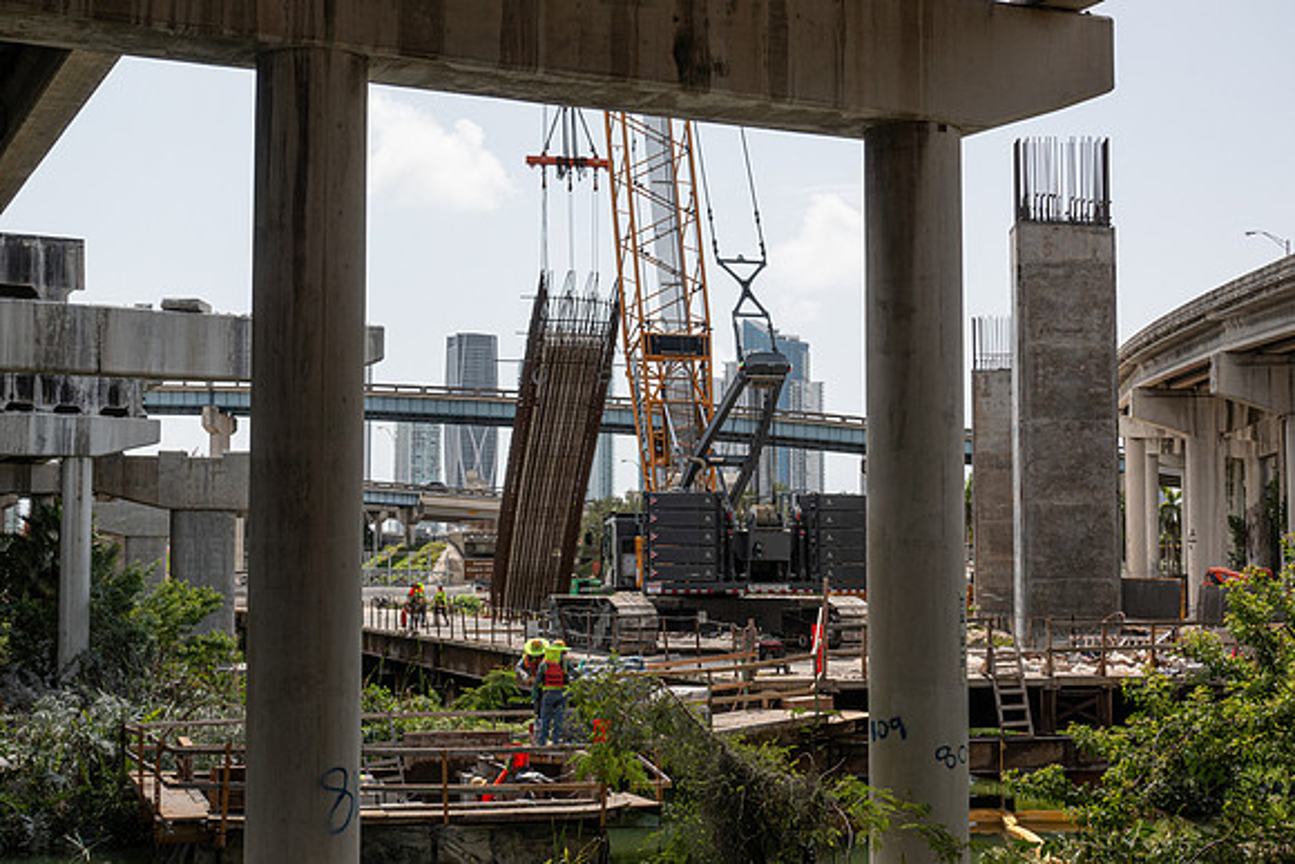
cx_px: 648
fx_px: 1979
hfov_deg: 36.2
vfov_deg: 24.6
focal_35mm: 55
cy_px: 432
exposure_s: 1/400
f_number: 7.1
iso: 125
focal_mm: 20.05
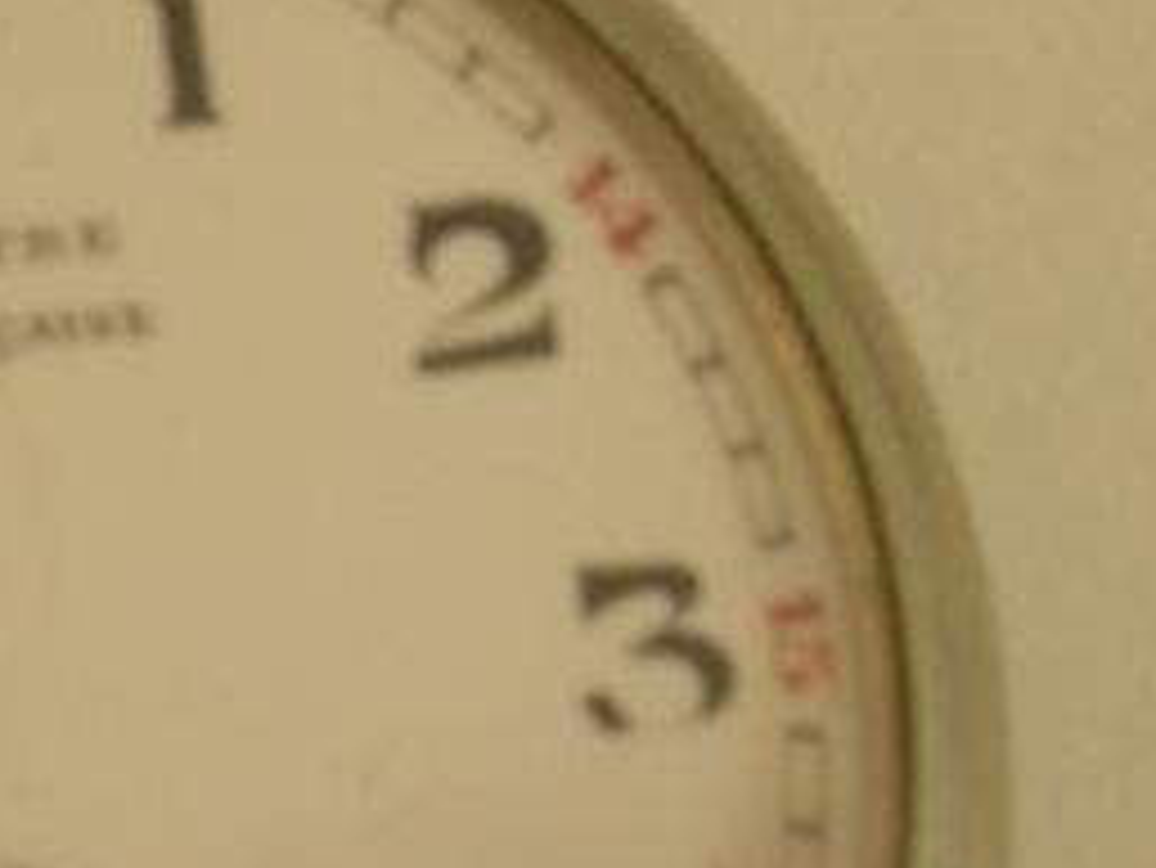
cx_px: -144
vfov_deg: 10.5
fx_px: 4677
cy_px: 805
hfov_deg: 13.8
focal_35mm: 140
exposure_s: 1/23.1
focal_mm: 6
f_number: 4.9
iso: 50
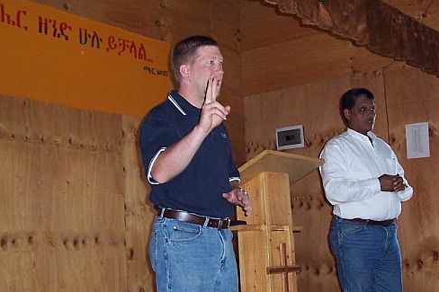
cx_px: 274
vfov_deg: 23.3
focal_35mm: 58
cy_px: 168
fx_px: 707
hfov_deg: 34.3
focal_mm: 5.6
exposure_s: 1/60
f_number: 2.7
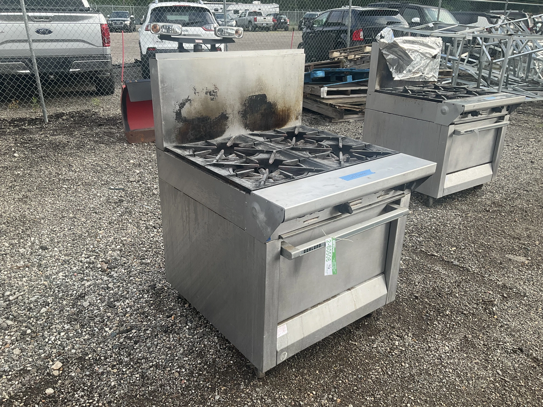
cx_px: 272
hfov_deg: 61.7
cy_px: 204
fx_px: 455
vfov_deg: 48.2
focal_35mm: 29
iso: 25
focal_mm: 3
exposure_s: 1/620
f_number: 1.8
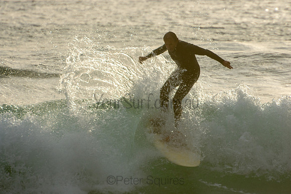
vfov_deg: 2.3
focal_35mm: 600
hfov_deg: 3.4
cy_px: 97
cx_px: 146
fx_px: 4851
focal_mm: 400
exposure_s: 1/1000
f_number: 5.6
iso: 180
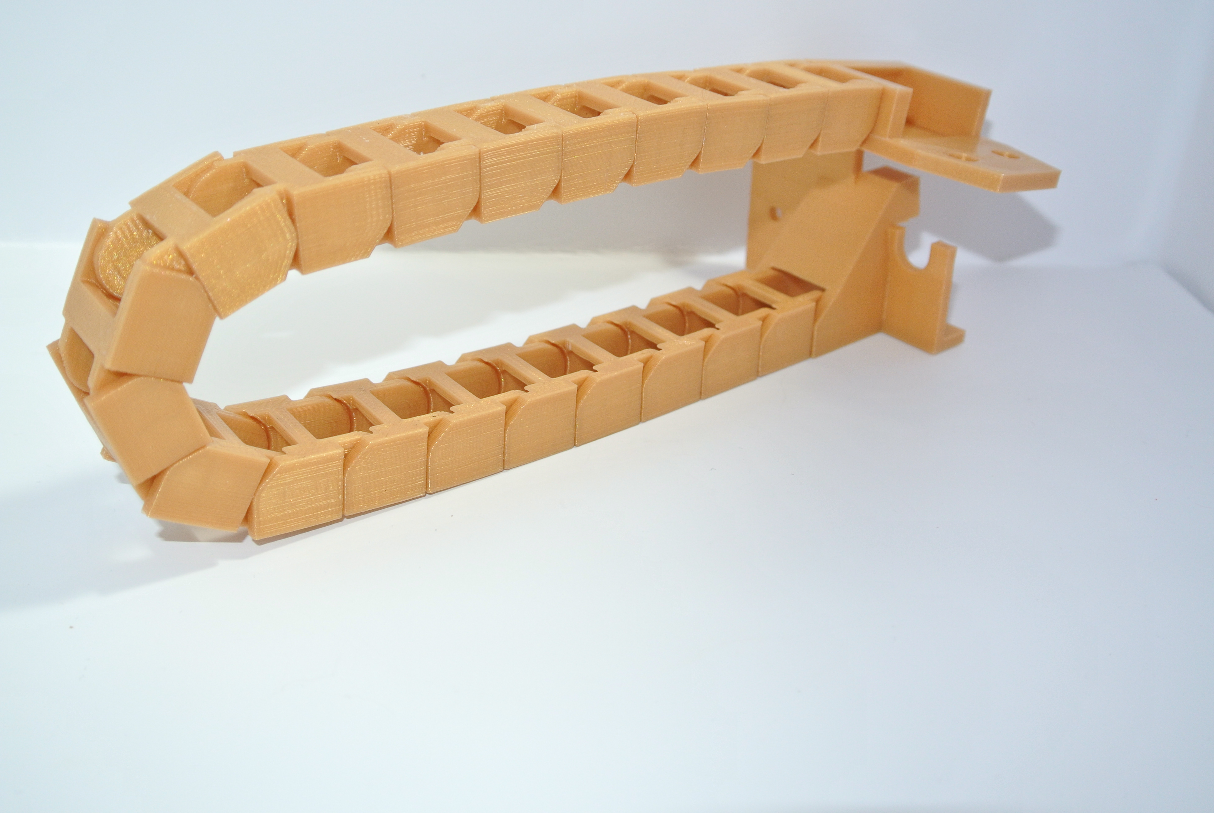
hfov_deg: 49.5
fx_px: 1317
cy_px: 406
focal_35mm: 39
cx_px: 607
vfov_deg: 34.3
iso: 320
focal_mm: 14.5
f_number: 4
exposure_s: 1/60
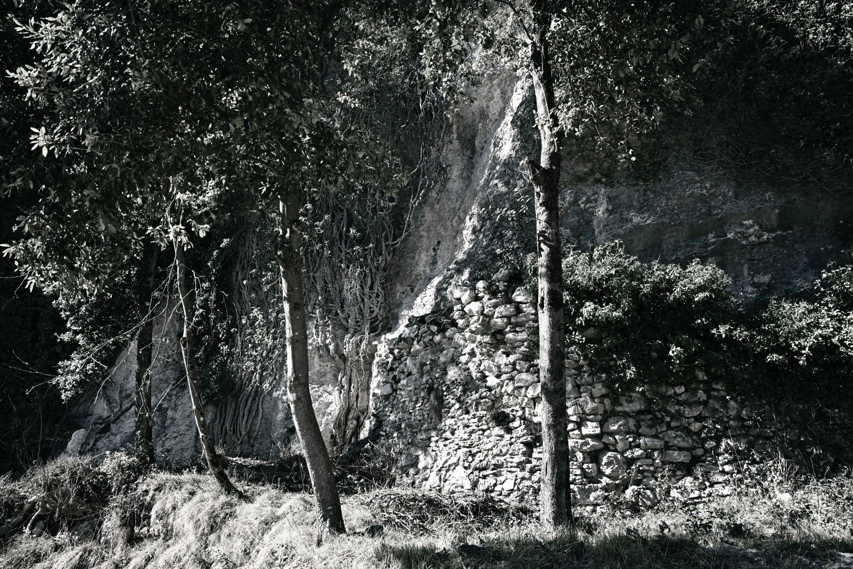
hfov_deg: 63.7
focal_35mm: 29
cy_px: 284
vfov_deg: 45.0
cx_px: 426
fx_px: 687
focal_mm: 29
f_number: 4
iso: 125
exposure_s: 1/400
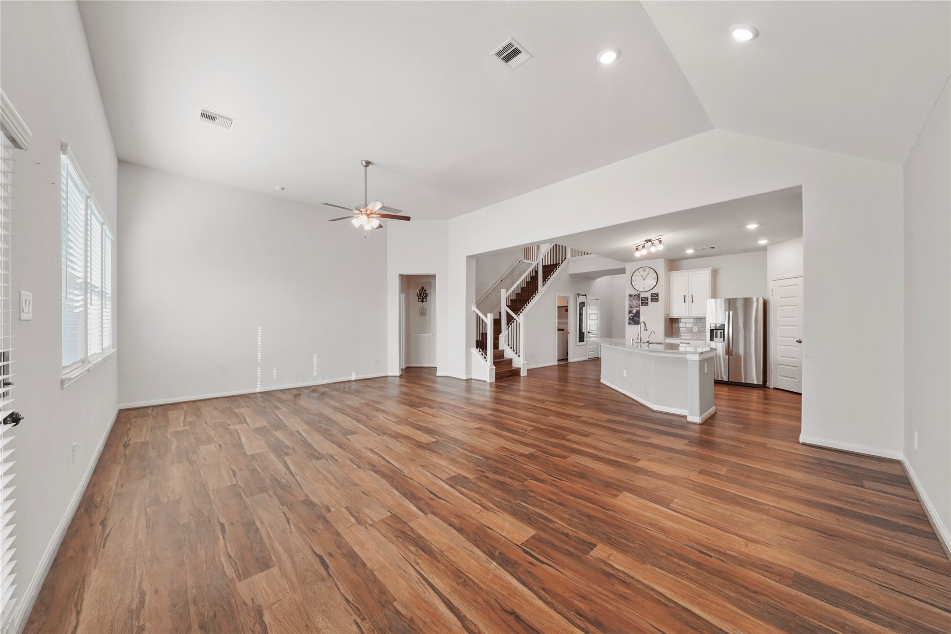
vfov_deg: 90.0
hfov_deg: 112.6
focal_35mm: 12
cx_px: 476
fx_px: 317
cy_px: 317
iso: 1250
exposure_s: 1/30
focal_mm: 12
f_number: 8
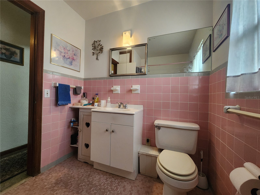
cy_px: 98
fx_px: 98
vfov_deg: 89.9
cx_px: 130
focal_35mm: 13
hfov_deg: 106.2
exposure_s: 1/60
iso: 320
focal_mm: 2.2
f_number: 2.2
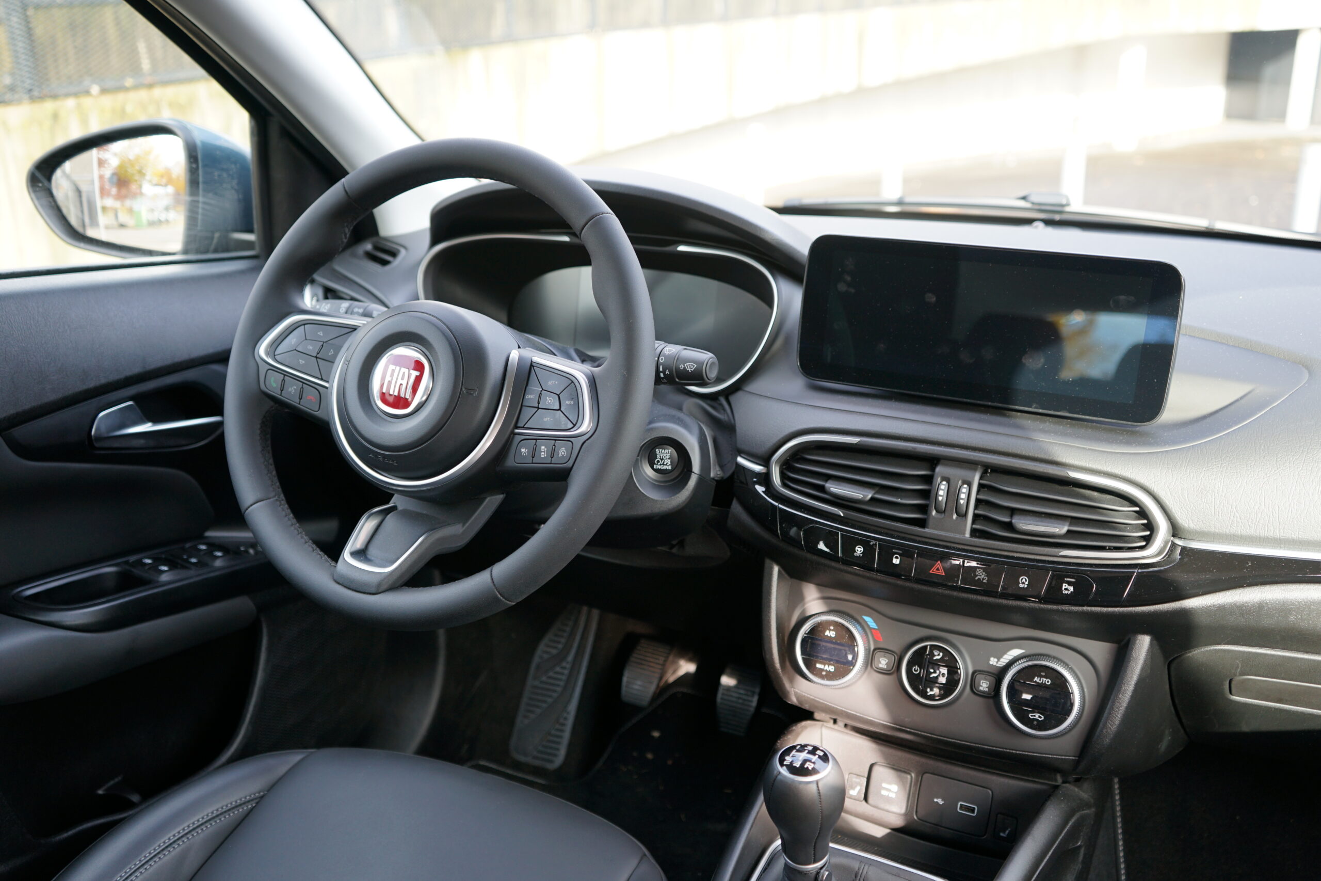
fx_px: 1138
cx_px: 660
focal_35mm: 31
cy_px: 440
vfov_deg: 42.3
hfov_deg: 60.3
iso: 160
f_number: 4
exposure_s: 1/60
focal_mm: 31
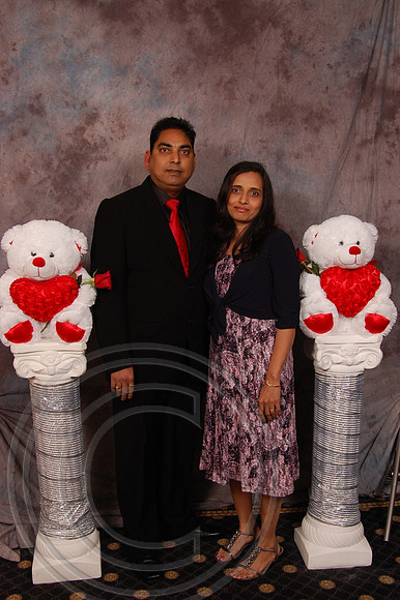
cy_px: 300
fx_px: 601
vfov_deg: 53.2
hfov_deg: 36.8
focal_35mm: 36
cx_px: 200
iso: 400
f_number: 5.6
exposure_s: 1/200
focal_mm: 24
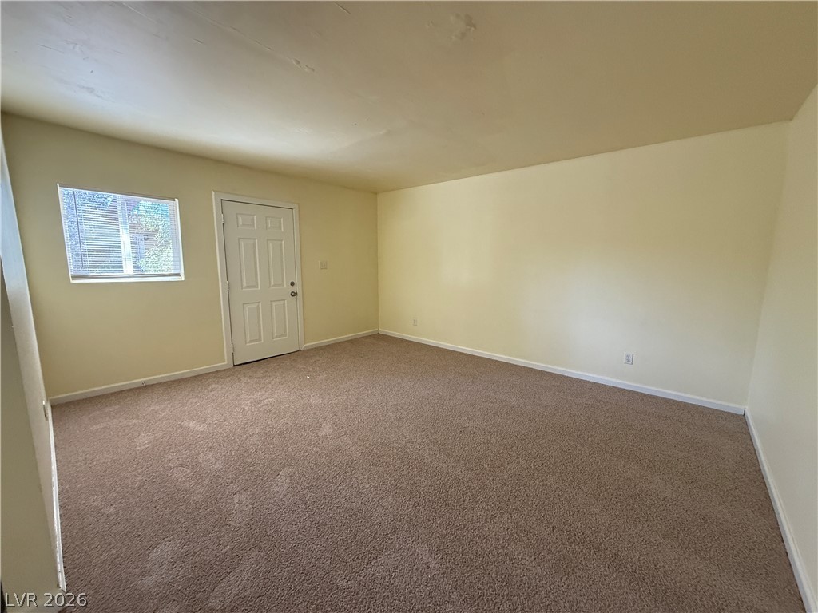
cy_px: 306
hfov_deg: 102.1
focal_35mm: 14
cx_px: 409
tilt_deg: -6.9
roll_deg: -0.6
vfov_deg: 85.7
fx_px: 331
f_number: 2.2
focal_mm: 2.22
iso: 320
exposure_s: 1/86
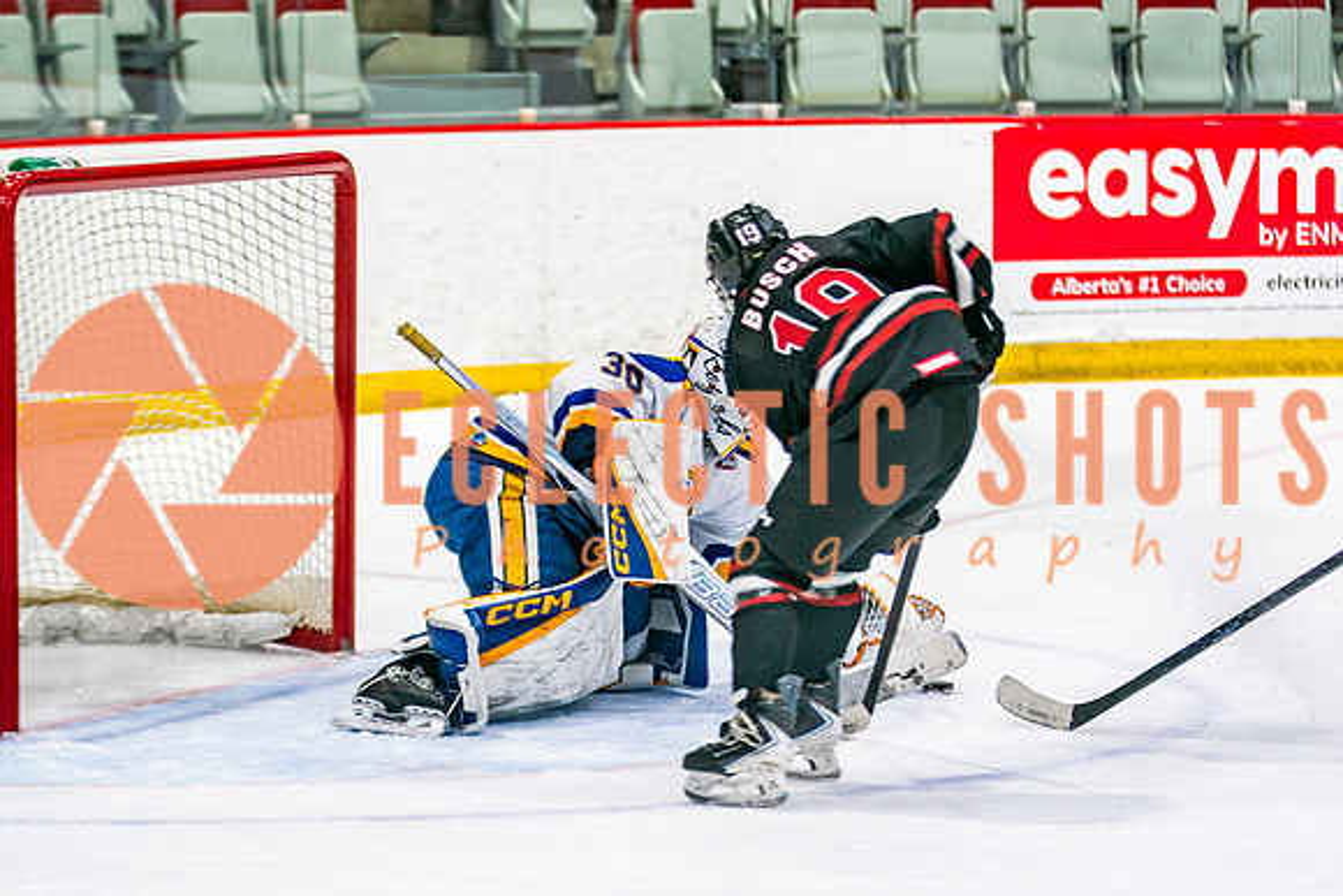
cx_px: 680
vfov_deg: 7.3
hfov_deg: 10.9
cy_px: 527
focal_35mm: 189
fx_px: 7062
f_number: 2.8
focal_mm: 105
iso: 400
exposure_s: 1/640
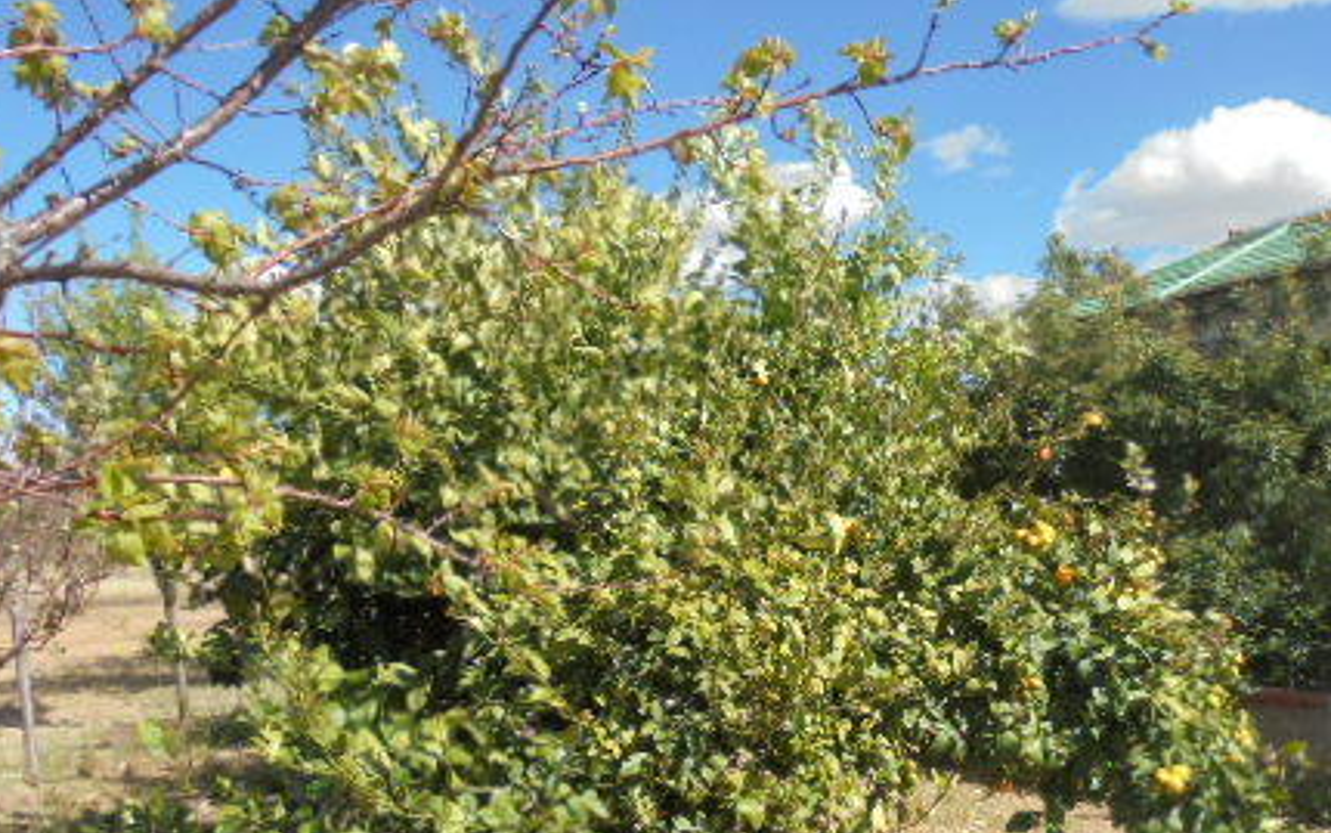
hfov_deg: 47.6
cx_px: 867
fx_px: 1488
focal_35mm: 41
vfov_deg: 30.7
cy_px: 638
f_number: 3.5
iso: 100
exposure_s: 1/640
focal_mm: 4.6
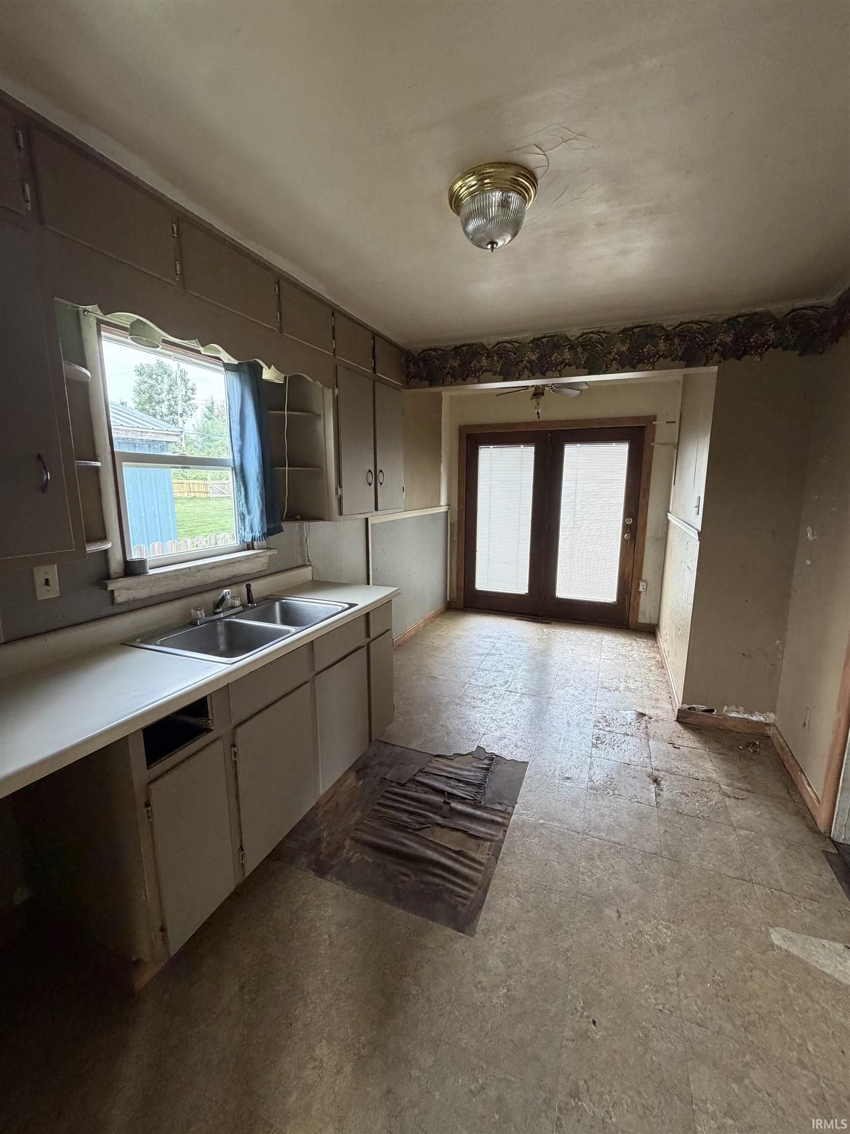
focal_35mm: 14
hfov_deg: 85.7
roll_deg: -0.5
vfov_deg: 102.1
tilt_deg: -10.2
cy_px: 567
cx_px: 425
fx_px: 458
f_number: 2.2
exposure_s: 1/95
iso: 320
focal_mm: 2.22
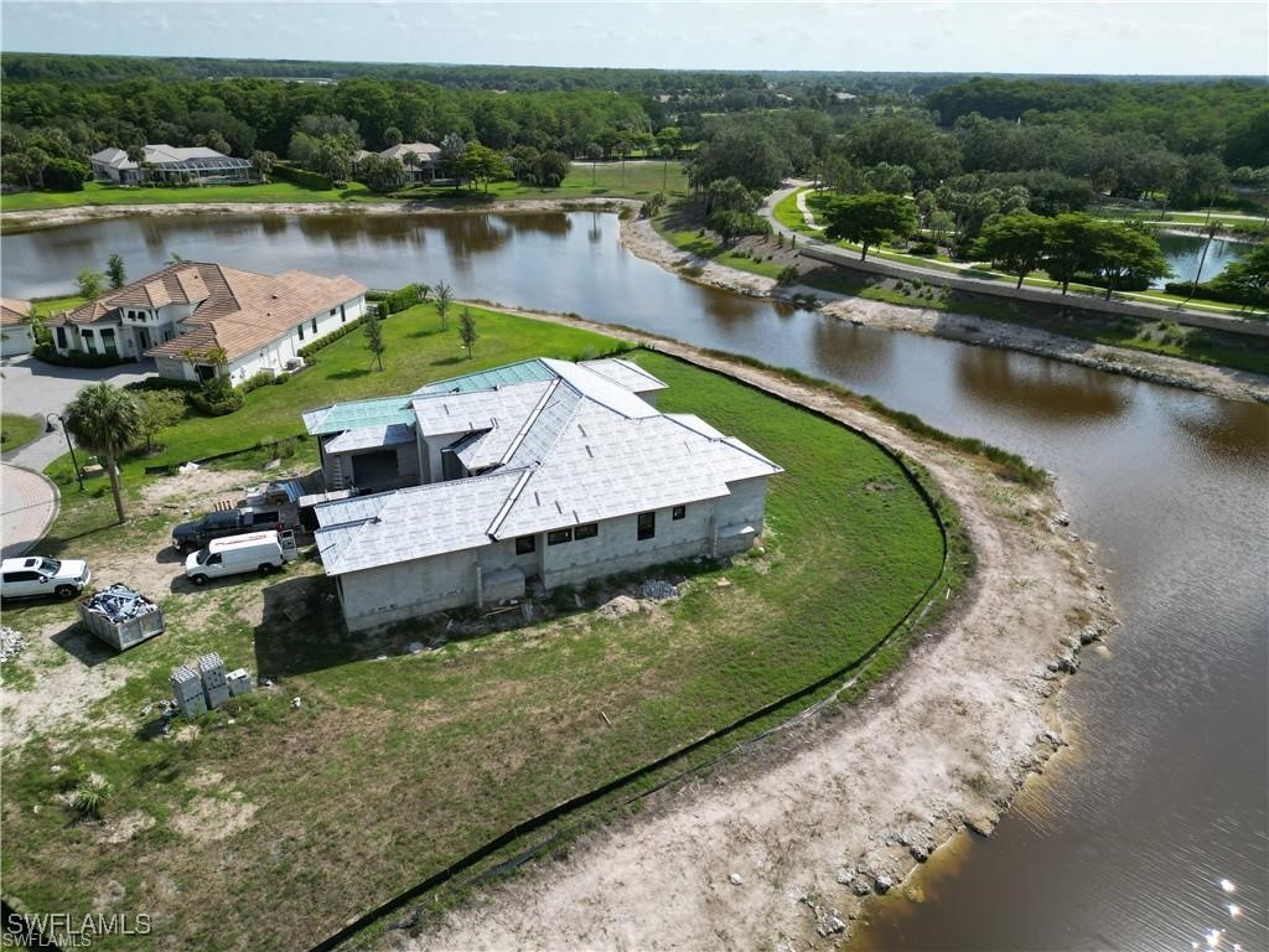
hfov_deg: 71.6
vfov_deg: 56.8
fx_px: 880
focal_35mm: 24
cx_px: 634
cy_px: 476
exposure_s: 1/4000
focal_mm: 6.72
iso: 200
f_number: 1.7
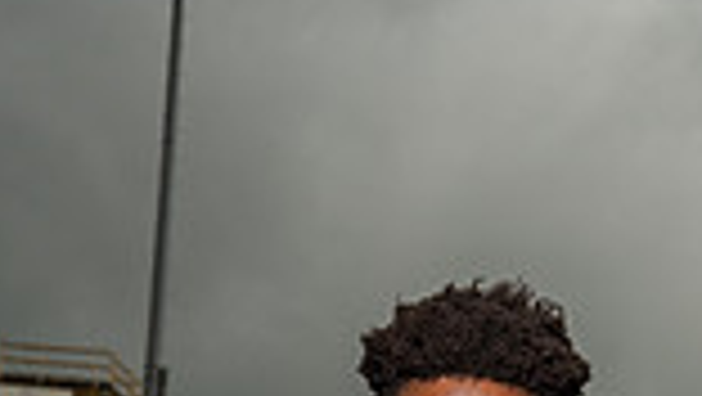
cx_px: 436
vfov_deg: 8.0
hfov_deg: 15.4
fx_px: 2589
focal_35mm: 139
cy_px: 981
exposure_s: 1/250
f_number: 5.6
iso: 100
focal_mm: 46
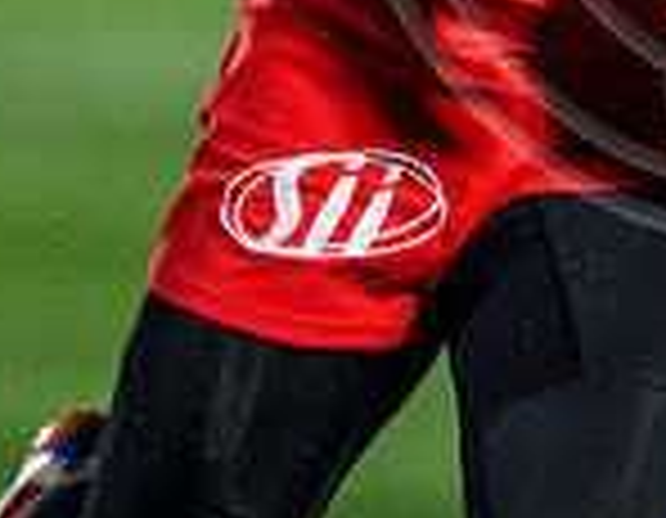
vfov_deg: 0.8
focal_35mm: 2008
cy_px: -185
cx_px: 524
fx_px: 39140
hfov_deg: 1.0
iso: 5000
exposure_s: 1/2500
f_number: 3.2
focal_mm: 400
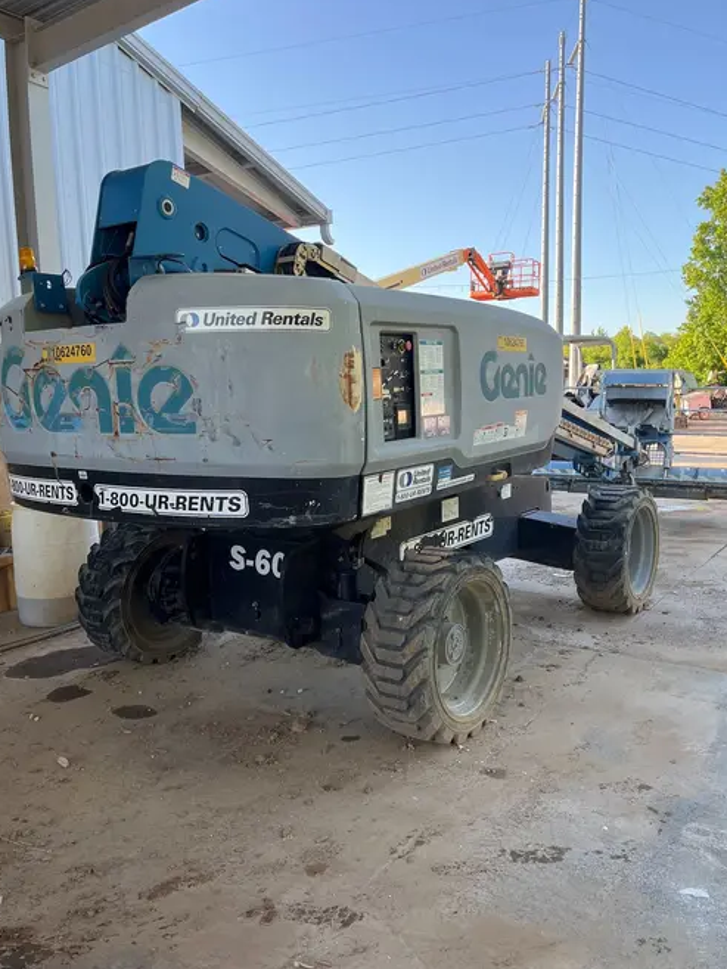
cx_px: 372
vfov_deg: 61.7
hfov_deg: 48.2
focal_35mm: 29
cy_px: 484
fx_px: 812
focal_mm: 5.1
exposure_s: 1/435
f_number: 1.6
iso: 50
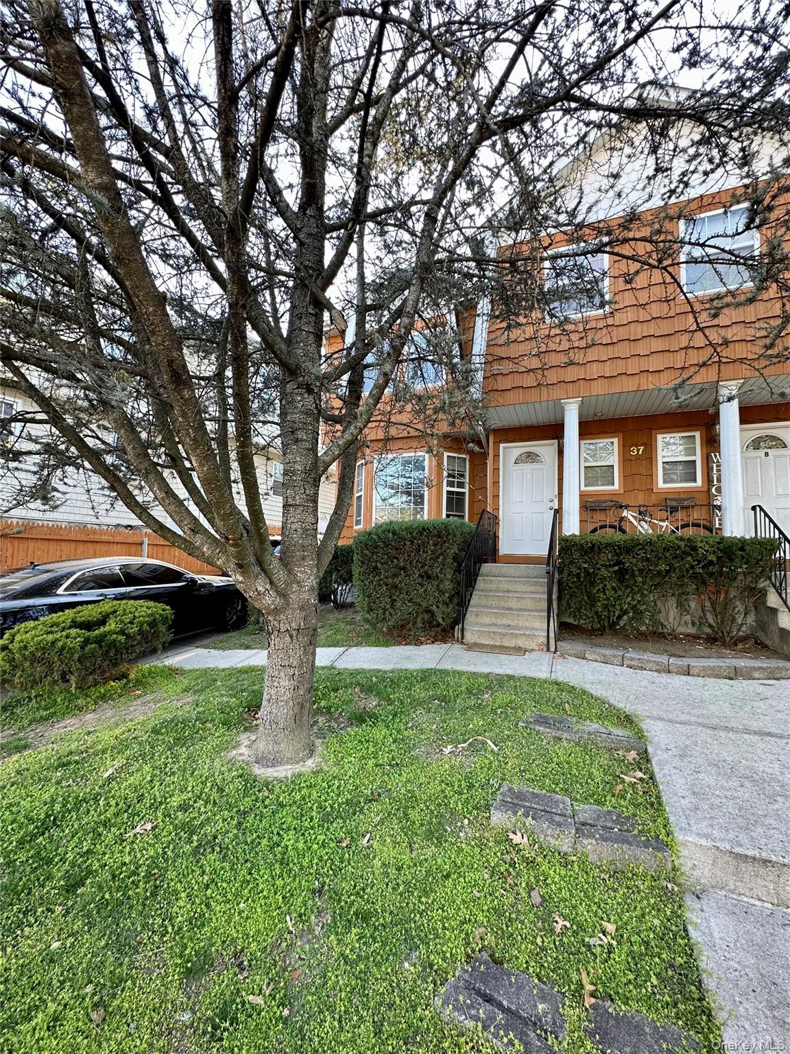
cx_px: 395
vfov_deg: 102.1
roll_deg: -1.5
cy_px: 527
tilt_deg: +3.8
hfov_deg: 85.7
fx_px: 426
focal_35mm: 14
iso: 64
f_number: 2.2
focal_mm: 2.22
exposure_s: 1/99
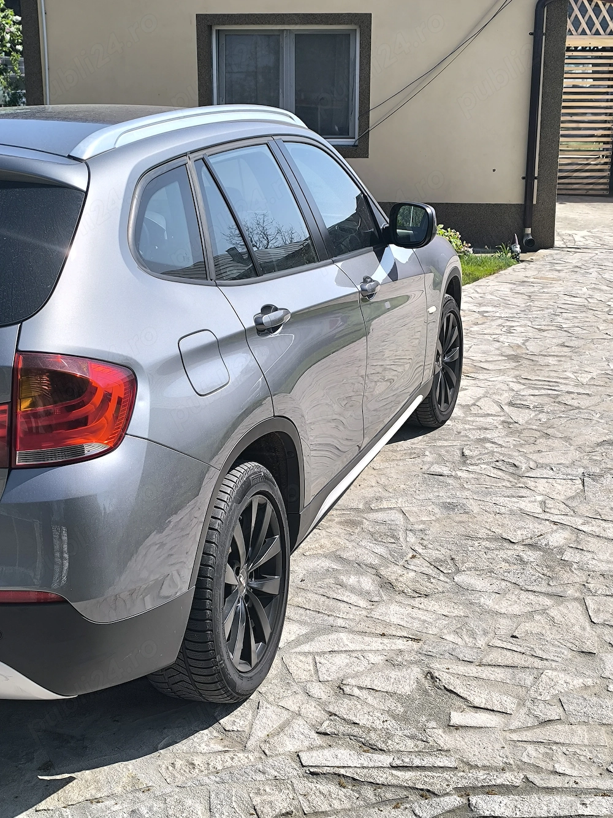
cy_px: 409
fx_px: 1157
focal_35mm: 49
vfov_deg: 38.9
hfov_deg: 29.7
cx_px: 306
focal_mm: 6.14
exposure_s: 1/1127
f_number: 1.65
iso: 50
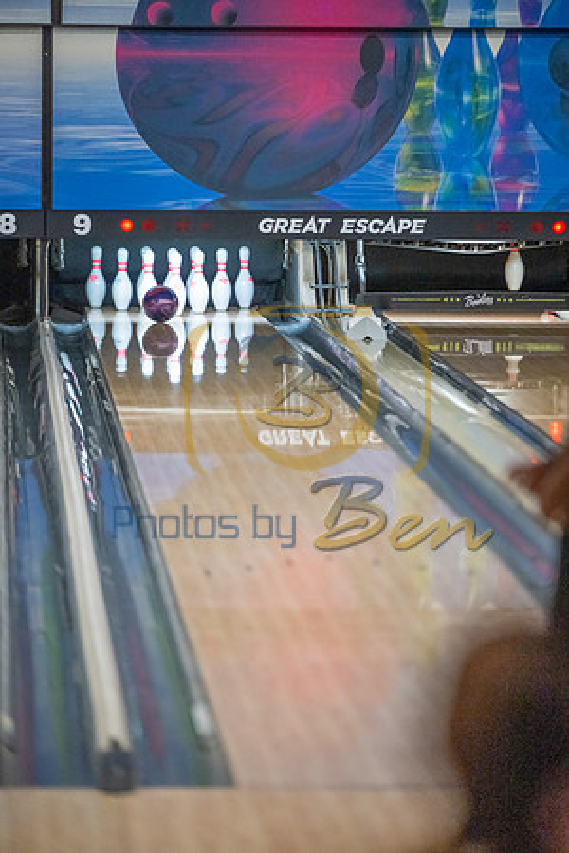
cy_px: 426
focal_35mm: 200
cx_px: 284
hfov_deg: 6.9
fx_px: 4741
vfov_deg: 10.3
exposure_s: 1/1000
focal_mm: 200
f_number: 2.8
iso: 4000
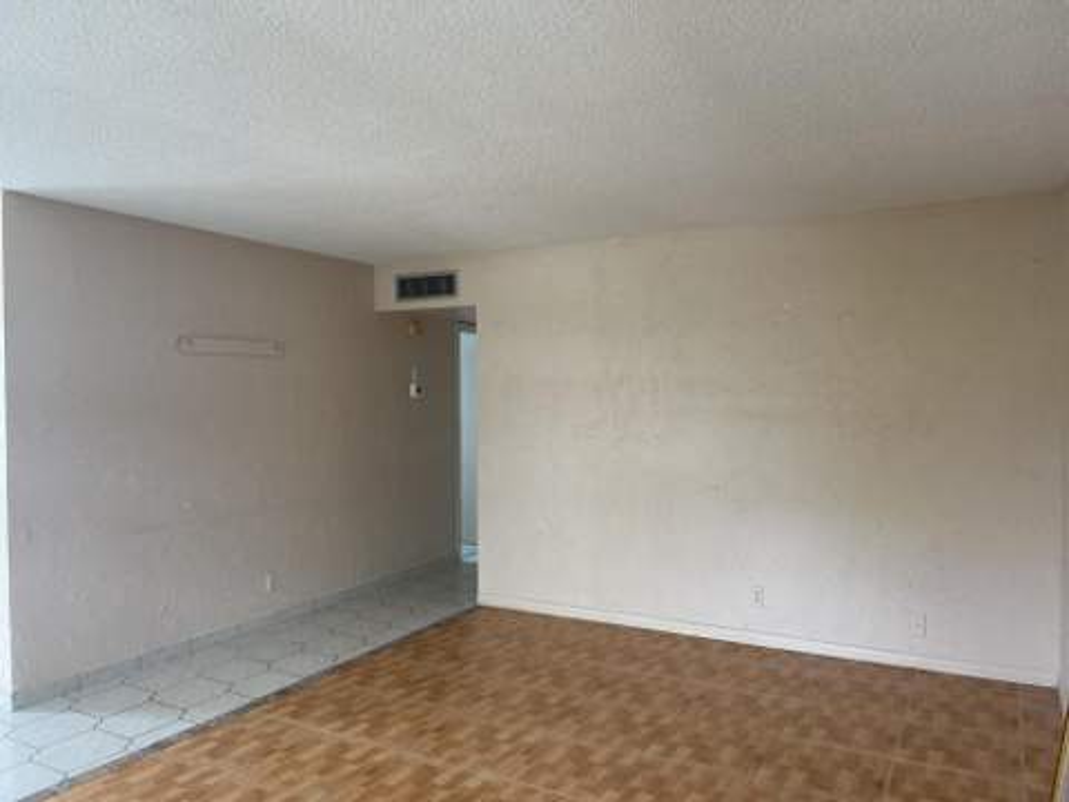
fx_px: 803
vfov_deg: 53.1
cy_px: 401
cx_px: 534
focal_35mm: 26
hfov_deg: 67.3
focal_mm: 5.7
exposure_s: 1/121
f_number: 1.5
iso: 80
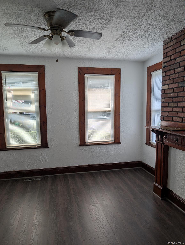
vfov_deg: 71.5
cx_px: 92
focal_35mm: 24
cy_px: 122
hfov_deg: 56.9
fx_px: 171
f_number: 1.68
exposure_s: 1/404
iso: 22
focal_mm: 6.9
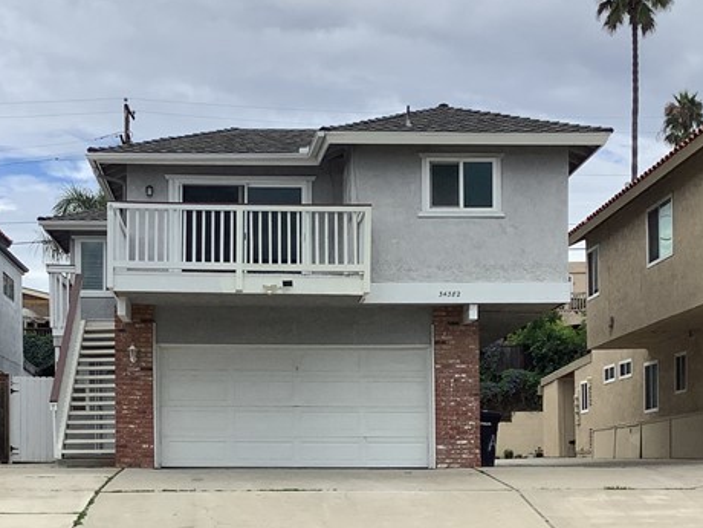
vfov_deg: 21.0
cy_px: 432
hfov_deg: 28.1
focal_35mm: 69
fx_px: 1401
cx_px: 304
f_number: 2.4
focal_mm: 3.3
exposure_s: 1/1253
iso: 25
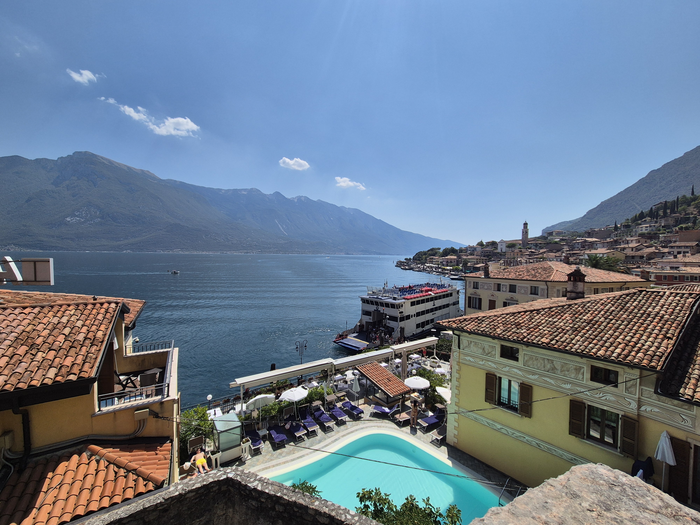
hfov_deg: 106.2
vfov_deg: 89.9
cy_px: 262
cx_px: 350
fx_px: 263
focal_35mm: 13
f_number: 2.2
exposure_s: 1/4048
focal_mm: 2.2
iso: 50
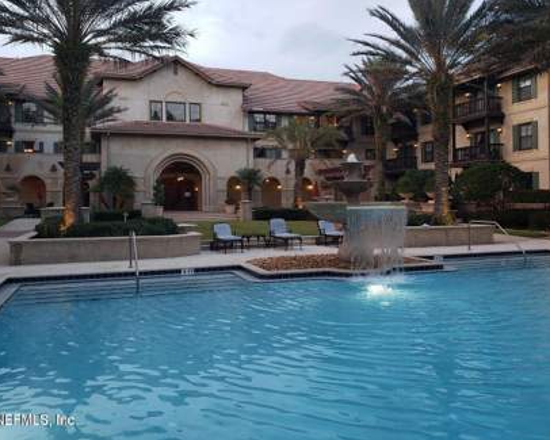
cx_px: 274
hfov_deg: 58.8
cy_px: 198
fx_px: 488
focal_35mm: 30
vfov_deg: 48.4
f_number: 2.4
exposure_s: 1/60
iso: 160
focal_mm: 4.3
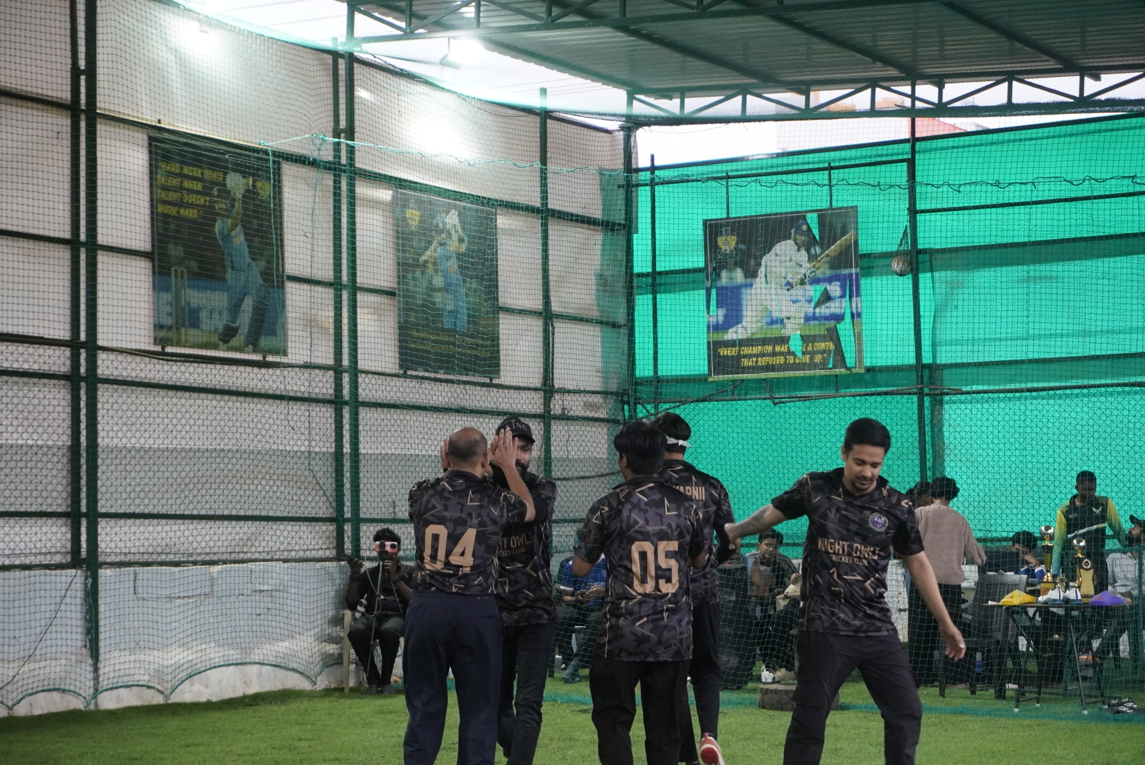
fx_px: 2387
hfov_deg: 27.0
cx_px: 572
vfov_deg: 18.2
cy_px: 382
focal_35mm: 75
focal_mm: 50
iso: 4000
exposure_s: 1/200
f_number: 5.6
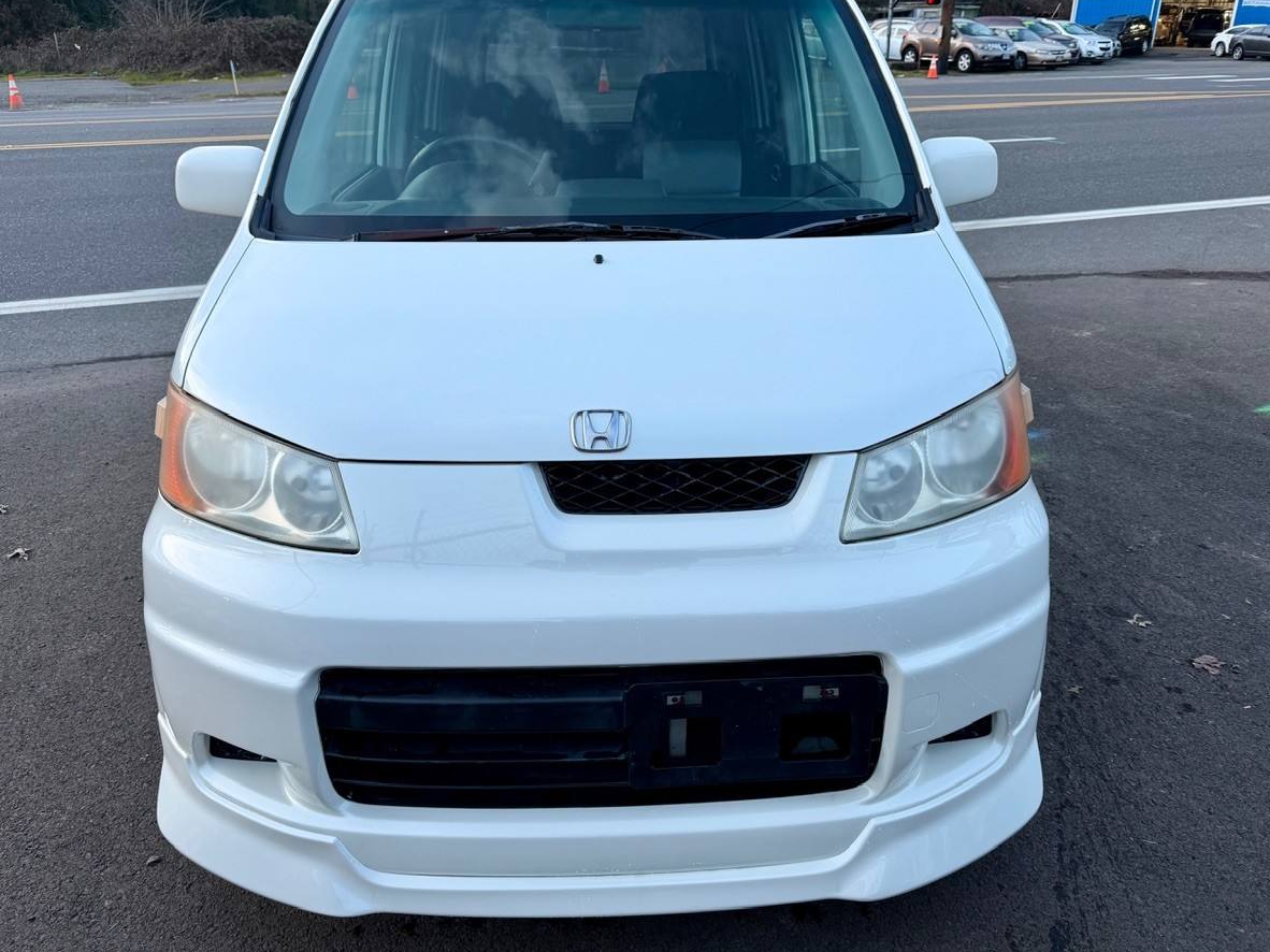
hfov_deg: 67.3
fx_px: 954
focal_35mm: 26
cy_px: 442
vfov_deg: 53.0
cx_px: 636
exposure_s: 1/121
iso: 100
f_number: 1.78
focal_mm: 6.76
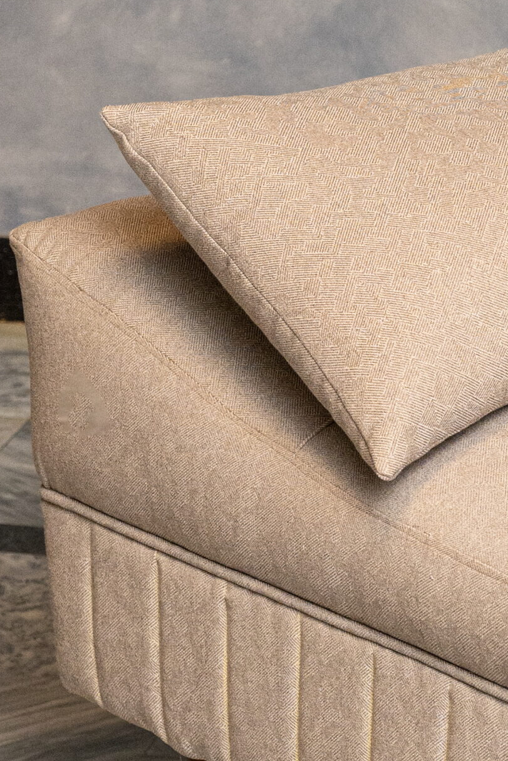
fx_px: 4676
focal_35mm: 221
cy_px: 357
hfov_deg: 6.2
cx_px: 429
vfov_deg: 9.3
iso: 3200
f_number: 5.6
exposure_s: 1/200
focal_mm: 70
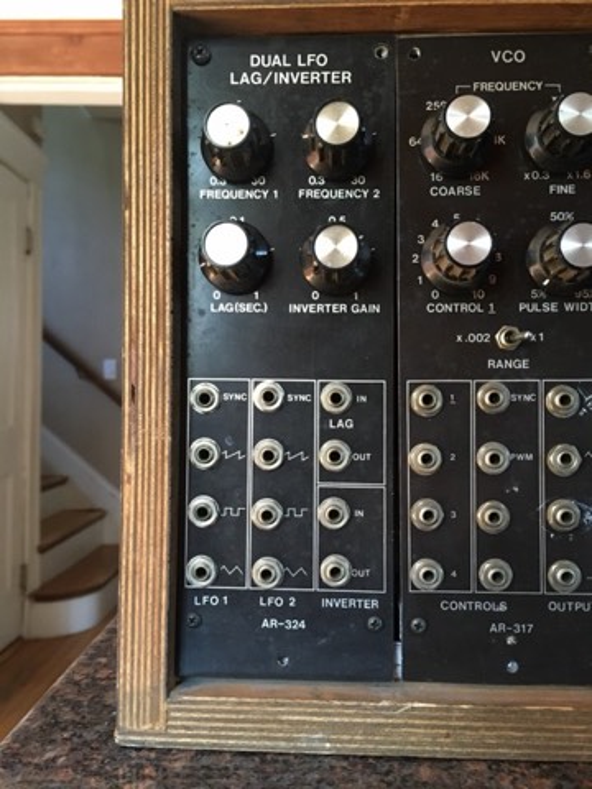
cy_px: 394
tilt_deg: -0.8
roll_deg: +0.1
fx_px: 661
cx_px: 296
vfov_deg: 61.7
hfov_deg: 48.2
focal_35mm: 29
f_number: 2.2
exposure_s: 1/17
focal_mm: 4.15
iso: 200
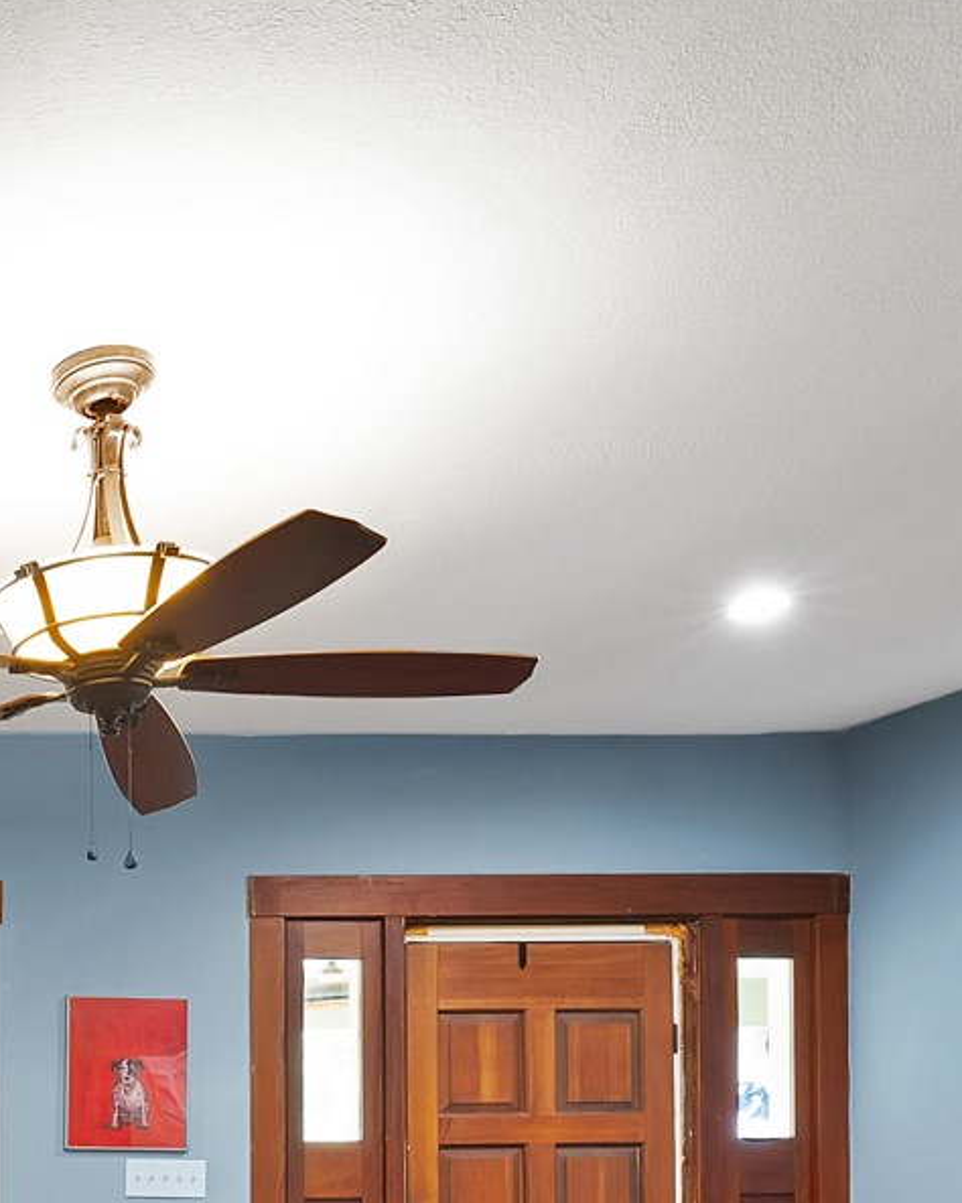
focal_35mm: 38
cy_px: 1131
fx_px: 1353
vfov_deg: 43.0
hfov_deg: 30.9
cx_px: -278
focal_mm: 12
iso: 640
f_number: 9
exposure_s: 1.6
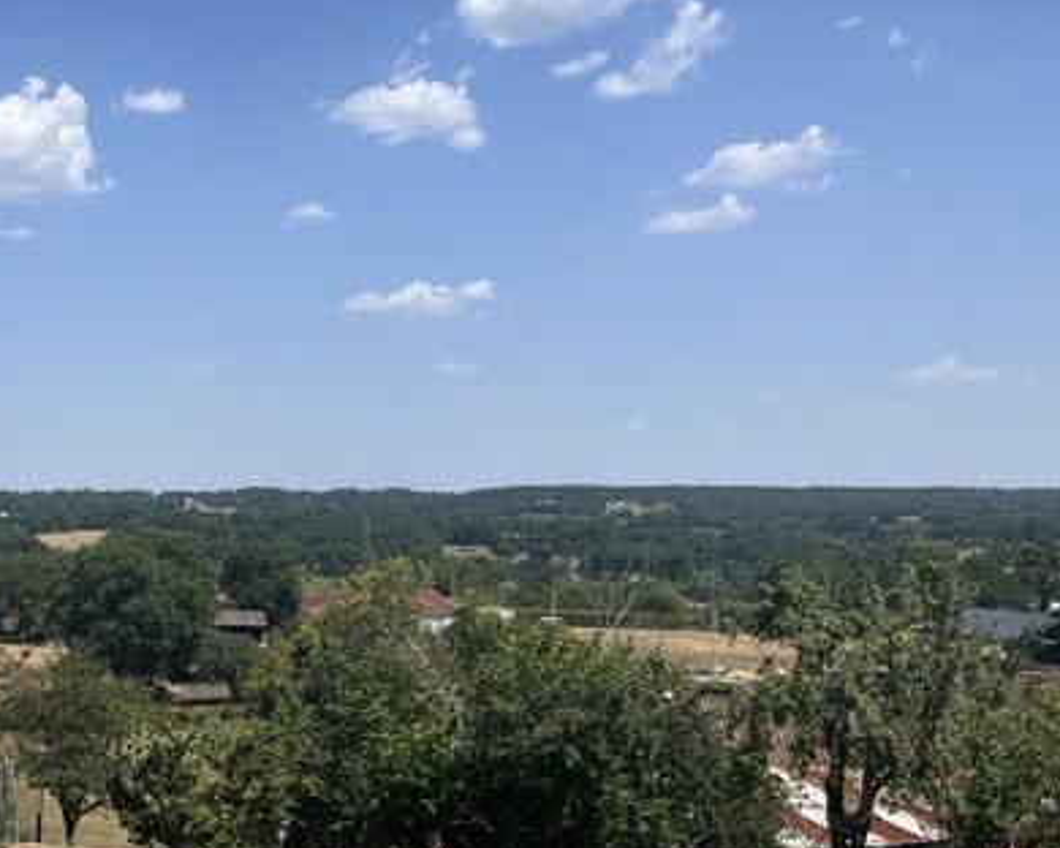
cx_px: -24
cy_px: 484
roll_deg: -0.6
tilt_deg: -0.4
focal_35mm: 52
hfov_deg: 32.8
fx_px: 1631
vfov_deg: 29.1
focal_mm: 5.1
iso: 50
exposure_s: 1/4149
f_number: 1.6
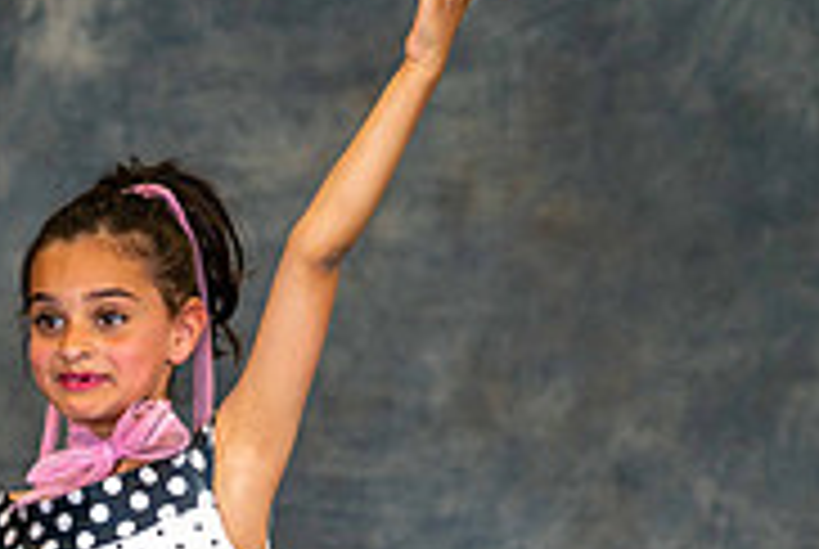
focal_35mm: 280
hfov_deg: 7.3
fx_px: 6380
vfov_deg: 4.9
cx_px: -30
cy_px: 742
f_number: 1.8
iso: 320
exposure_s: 1/200
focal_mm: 85
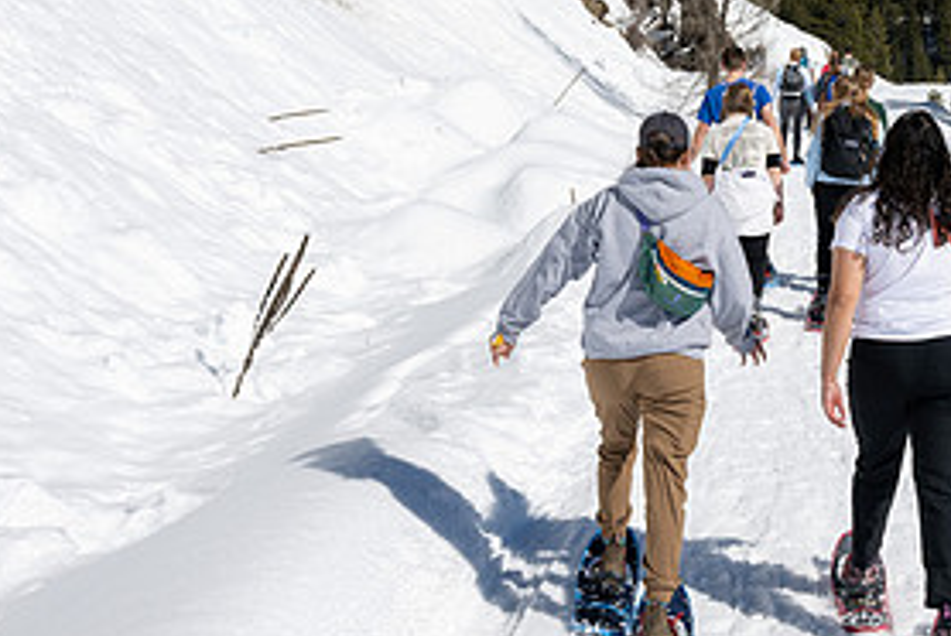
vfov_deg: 20.4
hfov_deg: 30.2
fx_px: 1719
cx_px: 768
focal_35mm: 65
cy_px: 36
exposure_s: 1/250
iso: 80
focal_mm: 24.5
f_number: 9
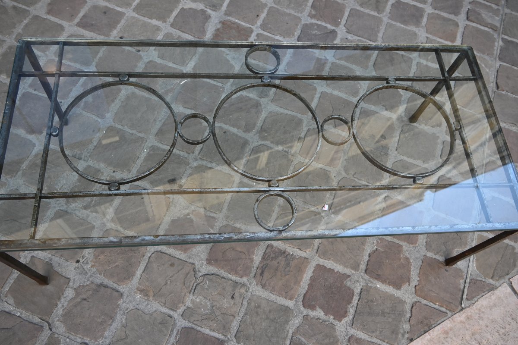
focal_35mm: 31
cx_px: 259
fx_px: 442
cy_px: 172
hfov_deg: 60.7
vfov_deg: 42.6
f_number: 4
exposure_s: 1/250
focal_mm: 20.5
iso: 250
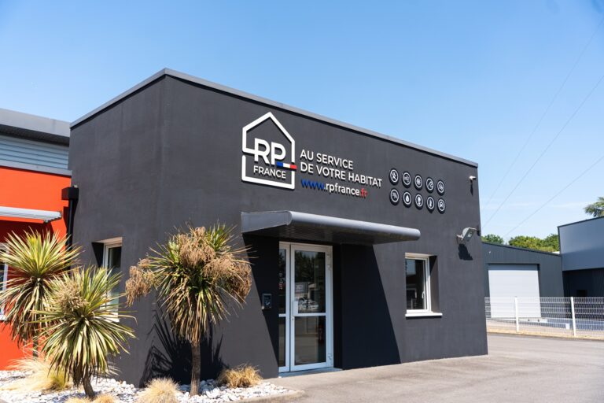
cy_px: 202
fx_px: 554
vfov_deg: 40.0
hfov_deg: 57.2
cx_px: 302
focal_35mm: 33
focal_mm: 33
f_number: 2.8
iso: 50
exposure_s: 1/800
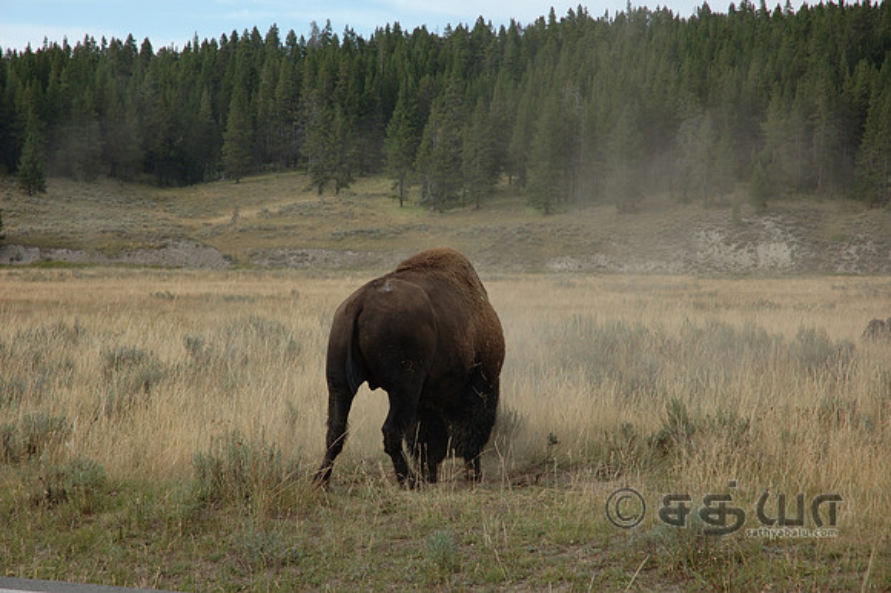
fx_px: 2597
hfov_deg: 19.5
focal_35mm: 105
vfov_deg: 13.0
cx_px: 446
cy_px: 296
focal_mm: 70
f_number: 7.1
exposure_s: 1/200
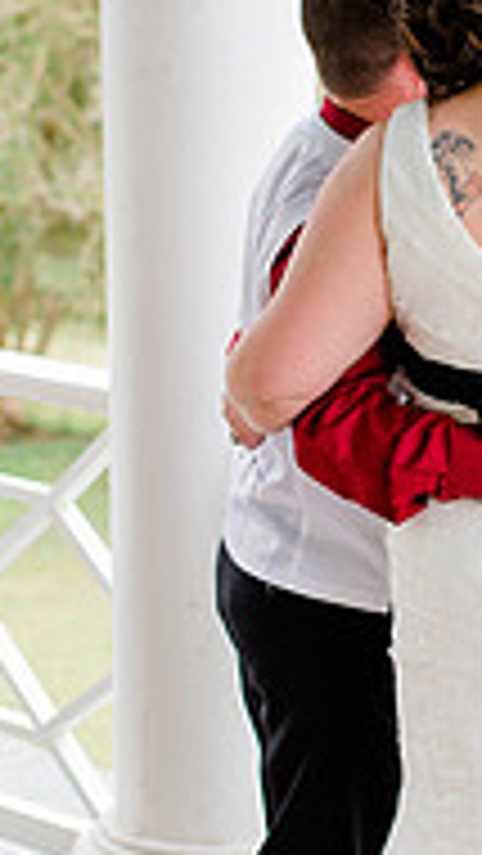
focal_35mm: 130
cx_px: 536
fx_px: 2951
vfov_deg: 16.5
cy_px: 468
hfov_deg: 9.2
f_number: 2.2
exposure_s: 1/200
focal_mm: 35
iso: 200
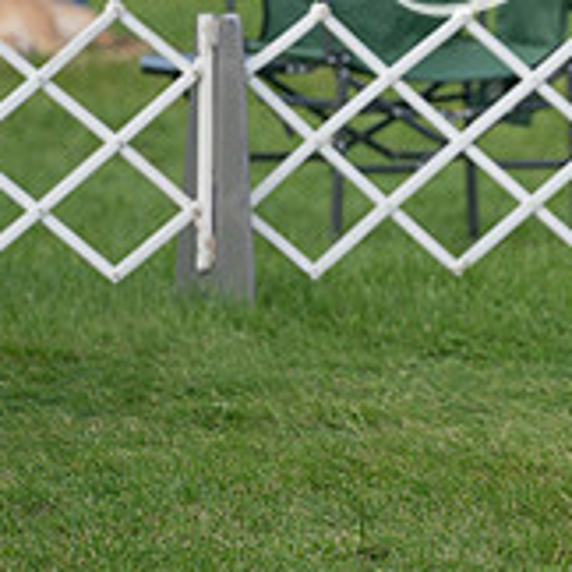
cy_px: 67
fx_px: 10151
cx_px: 802
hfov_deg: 3.2
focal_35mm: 543
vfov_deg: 3.2
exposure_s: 1/3200
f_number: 3.5
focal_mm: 178
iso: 500
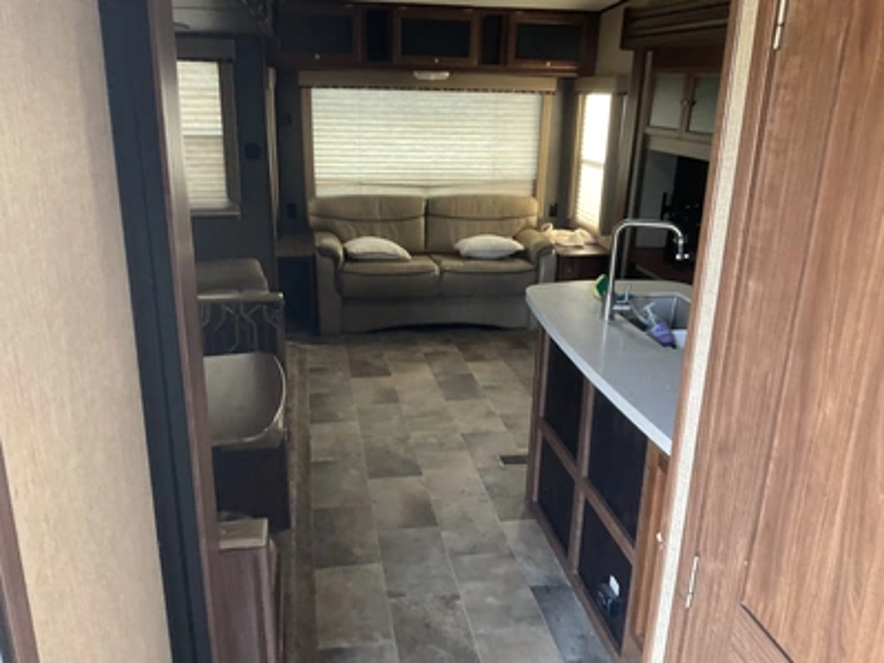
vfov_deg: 48.2
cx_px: 442
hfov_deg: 61.7
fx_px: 741
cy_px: 332
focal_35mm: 29
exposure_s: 1/60
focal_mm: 3
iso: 125
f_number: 1.8
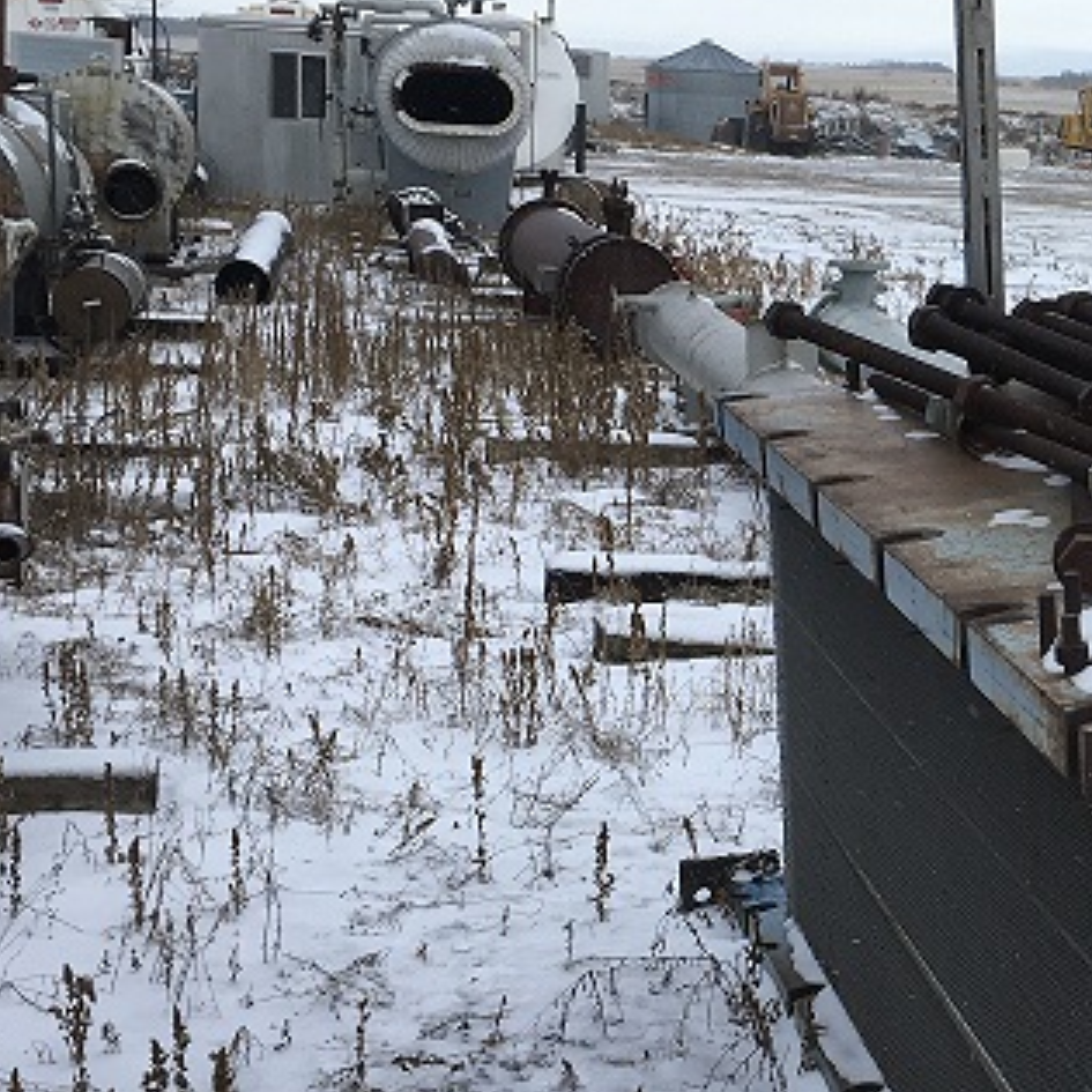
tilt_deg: -10.3
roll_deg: -2.7
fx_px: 2927
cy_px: 537
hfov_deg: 20.1
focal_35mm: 82
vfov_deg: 21.1
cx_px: 1231
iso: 25
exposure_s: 1/516
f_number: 2.2
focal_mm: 4.15
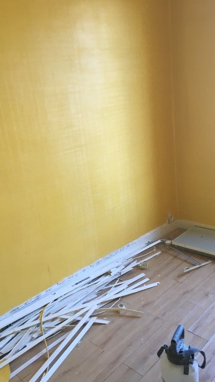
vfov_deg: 61.0
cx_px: 99
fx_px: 324
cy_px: 193
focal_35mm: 32
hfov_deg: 36.7
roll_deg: +2.7
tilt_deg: -17.4
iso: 50
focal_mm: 4.15
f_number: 2.2
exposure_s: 1/33
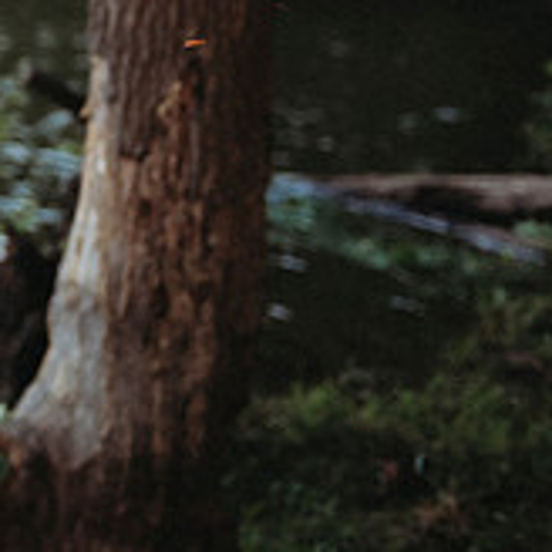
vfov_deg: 14.2
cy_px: -48
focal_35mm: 120
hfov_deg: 13.2
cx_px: -433
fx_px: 2165
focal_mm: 38
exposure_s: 1/160
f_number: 2.8
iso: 400
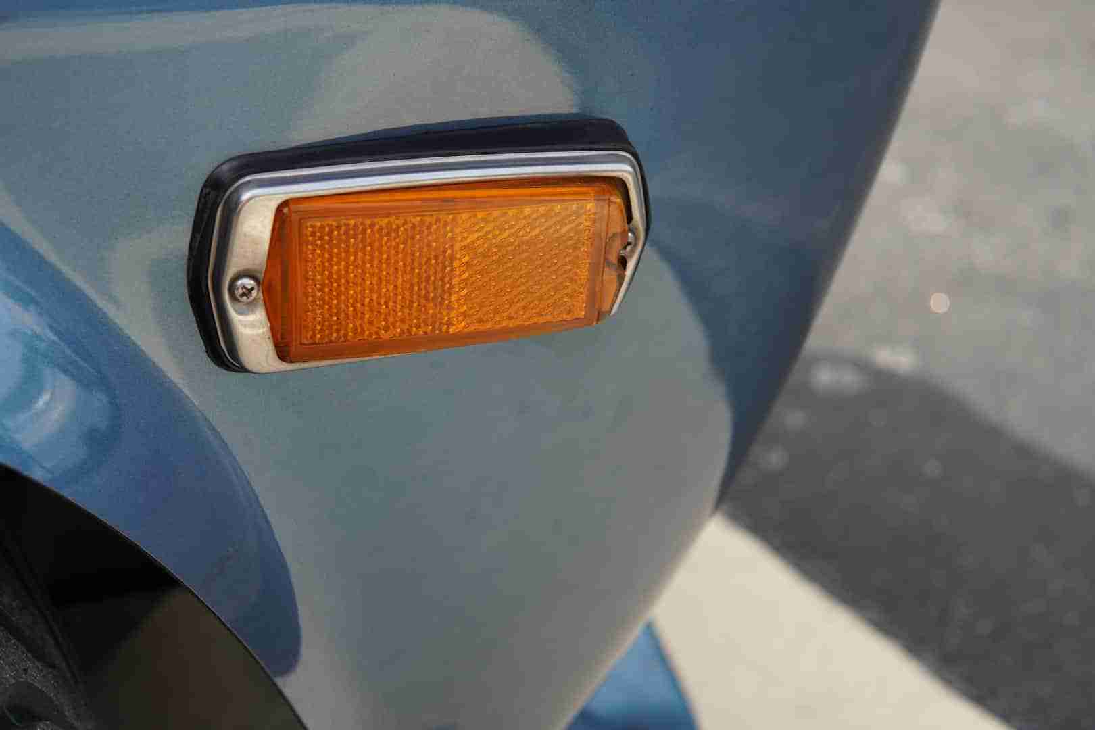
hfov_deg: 43.6
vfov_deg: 29.9
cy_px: 365
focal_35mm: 45
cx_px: 548
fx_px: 1369
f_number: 4.5
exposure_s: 1/80
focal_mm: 30
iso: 100
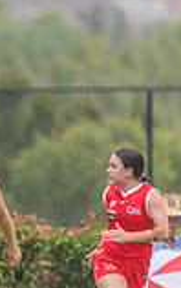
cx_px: -285
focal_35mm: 2700
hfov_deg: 0.5
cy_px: 211
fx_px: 21271
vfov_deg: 0.8
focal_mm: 600
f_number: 6.3
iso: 800
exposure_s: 1/1250
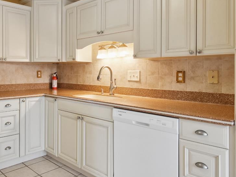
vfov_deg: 48.1
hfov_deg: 60.1
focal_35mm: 29
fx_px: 198
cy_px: 77
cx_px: 77
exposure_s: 1/20
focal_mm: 7
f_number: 7.1
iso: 640
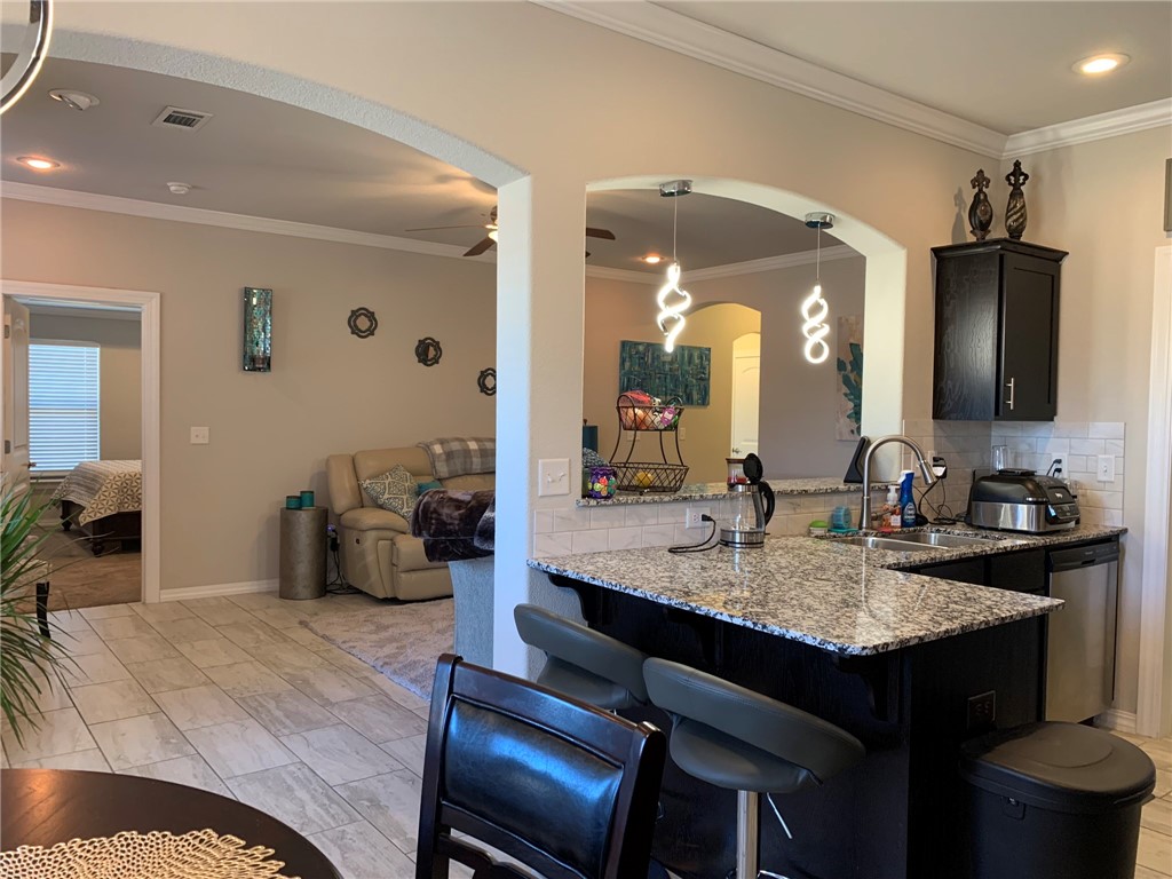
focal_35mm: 26
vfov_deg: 53.1
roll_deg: -0.9
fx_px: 880
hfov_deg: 67.3
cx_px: 586
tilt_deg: -1.2
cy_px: 440
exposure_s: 1/60
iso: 160
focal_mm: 4.25
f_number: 1.8
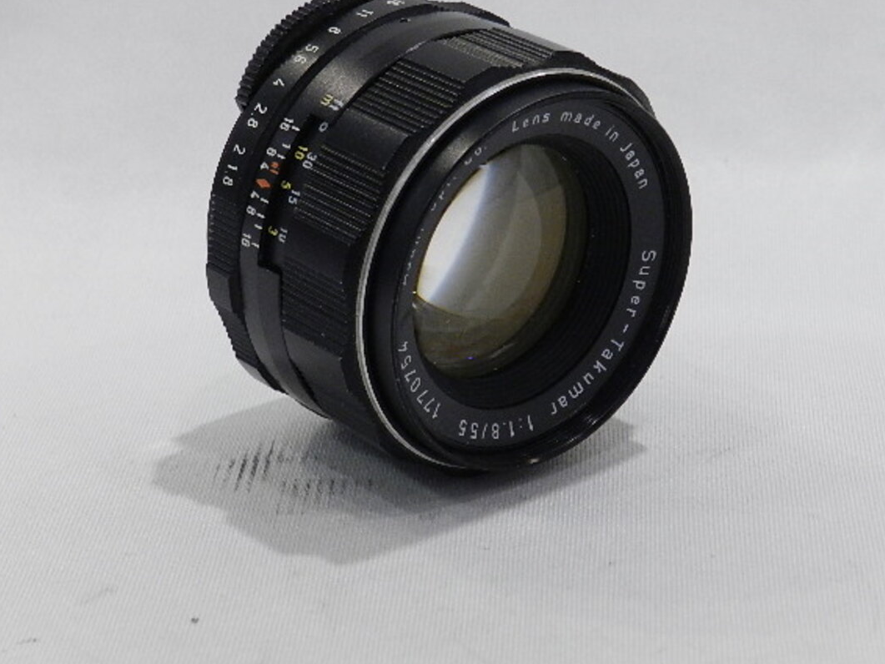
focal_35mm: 95
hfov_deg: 20.6
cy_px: 299
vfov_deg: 15.6
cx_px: 480
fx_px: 2429
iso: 800
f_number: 4.4
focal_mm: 14.9
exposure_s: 1/100
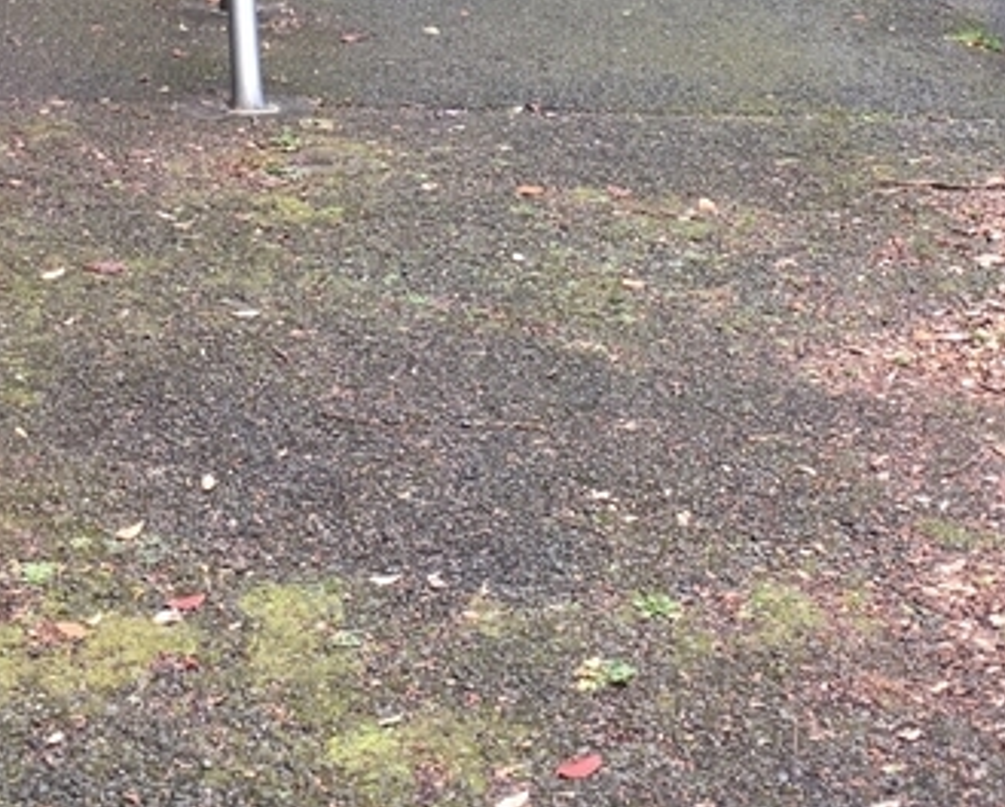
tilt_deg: -3.2
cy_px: -125
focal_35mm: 88
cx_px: 516
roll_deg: -1.4
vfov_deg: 16.8
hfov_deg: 21.7
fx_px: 2621
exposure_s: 1/120
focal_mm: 4.15
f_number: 2.2
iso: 25
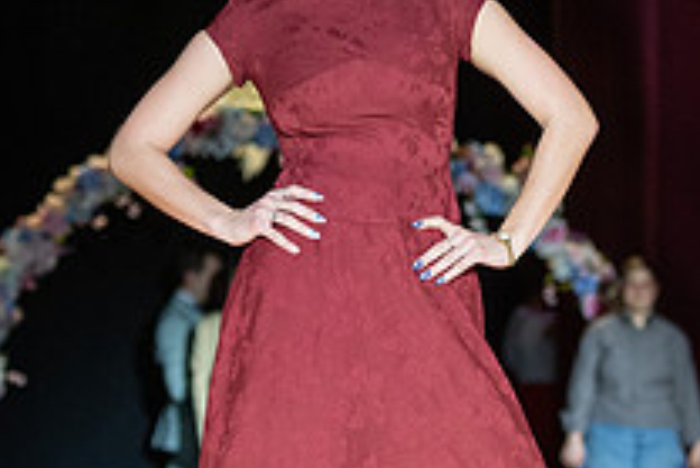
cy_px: 255
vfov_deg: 5.0
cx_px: 470
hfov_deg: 7.5
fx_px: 5312
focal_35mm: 273
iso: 640
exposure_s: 1/800
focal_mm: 78
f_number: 2.8
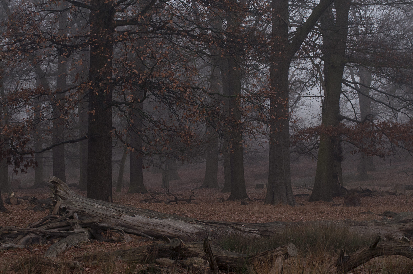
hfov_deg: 19.5
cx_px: 206
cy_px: 137
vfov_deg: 13.0
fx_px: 1203
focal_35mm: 105
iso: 200
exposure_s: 1/50
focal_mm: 70
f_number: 8
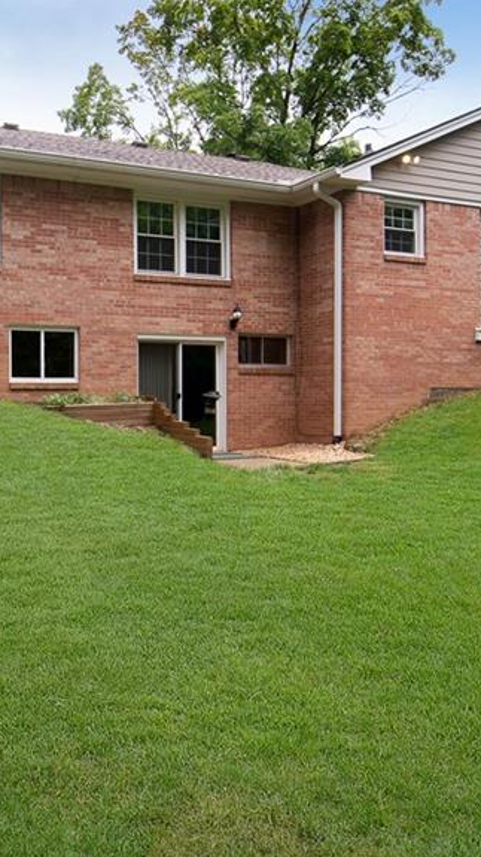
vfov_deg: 67.6
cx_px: 21
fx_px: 636
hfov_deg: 37.8
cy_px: 366
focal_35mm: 28
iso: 320
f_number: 5.6
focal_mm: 15
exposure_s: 1/1000
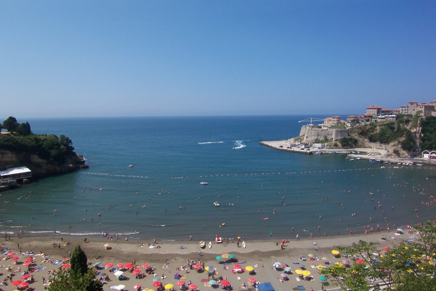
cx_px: 218
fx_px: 291
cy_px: 150
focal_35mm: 24
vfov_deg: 53.1
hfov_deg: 73.7
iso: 64
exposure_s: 1/400
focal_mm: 3.8
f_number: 5.6
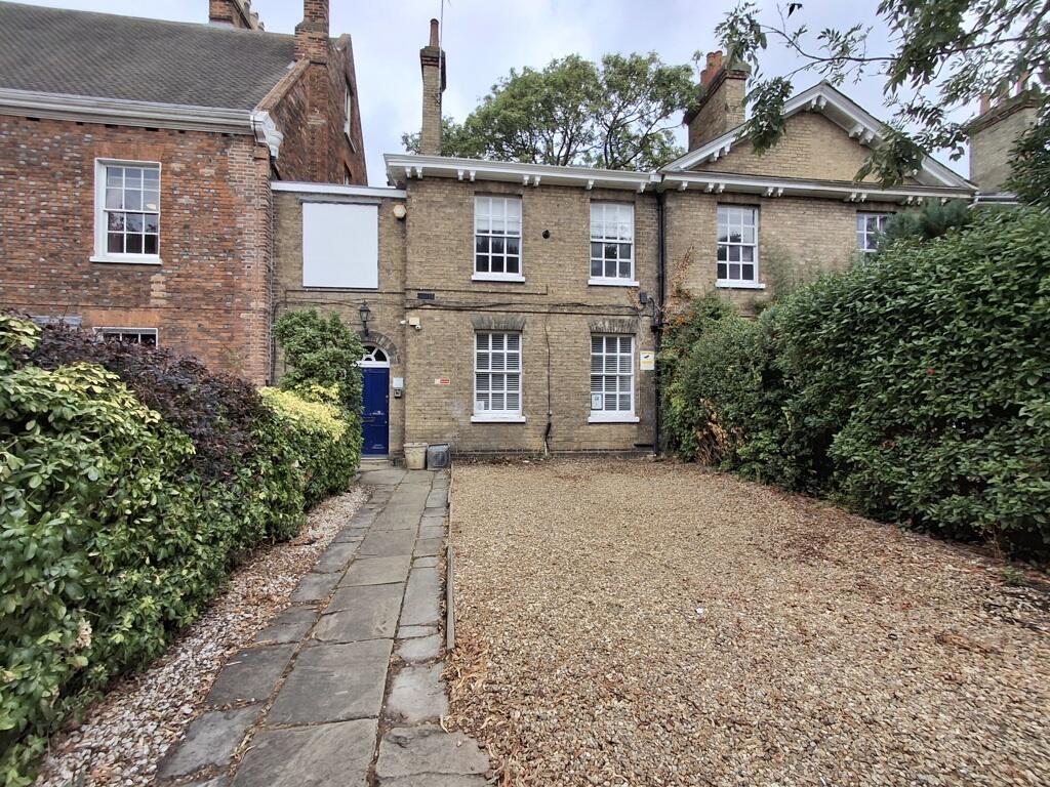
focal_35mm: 16
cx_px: 525
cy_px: 394
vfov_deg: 78.1
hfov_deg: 94.5
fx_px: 485
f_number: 2.2
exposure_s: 1/940
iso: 40
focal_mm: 1.64
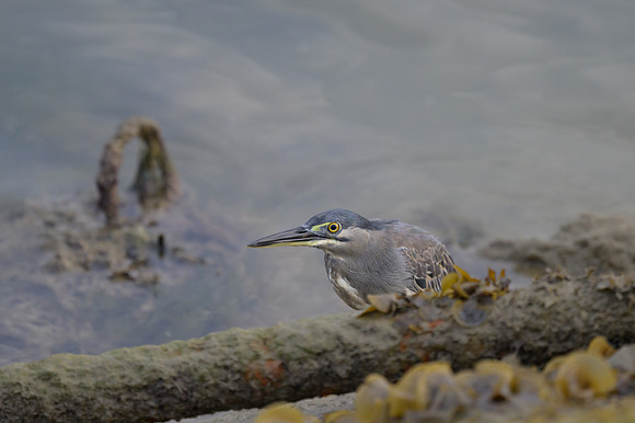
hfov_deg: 2.5
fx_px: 14808
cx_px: 318
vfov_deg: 1.6
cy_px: 212
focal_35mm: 840
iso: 1100
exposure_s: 1/1600
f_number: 4
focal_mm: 560
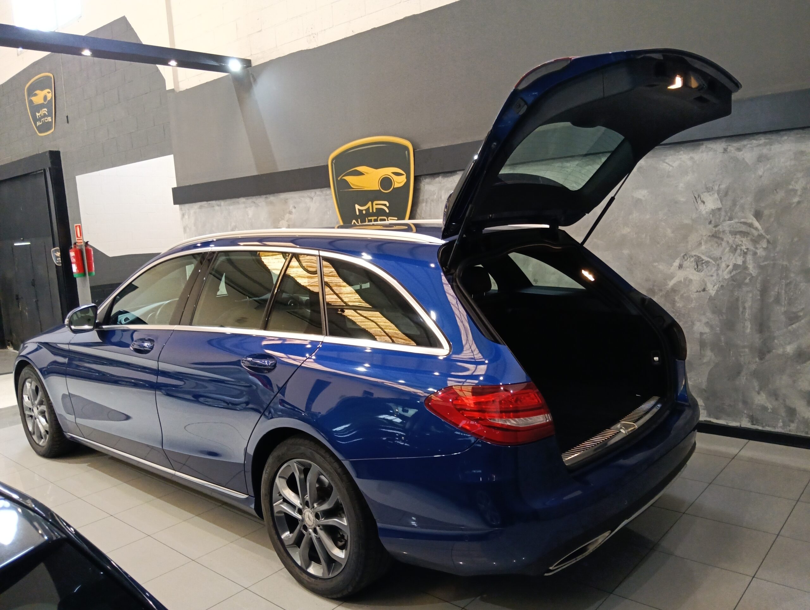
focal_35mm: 27
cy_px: 305
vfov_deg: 51.5
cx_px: 405
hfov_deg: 65.2
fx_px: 633
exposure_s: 1/33.3
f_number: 16
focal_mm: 3.98
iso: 400
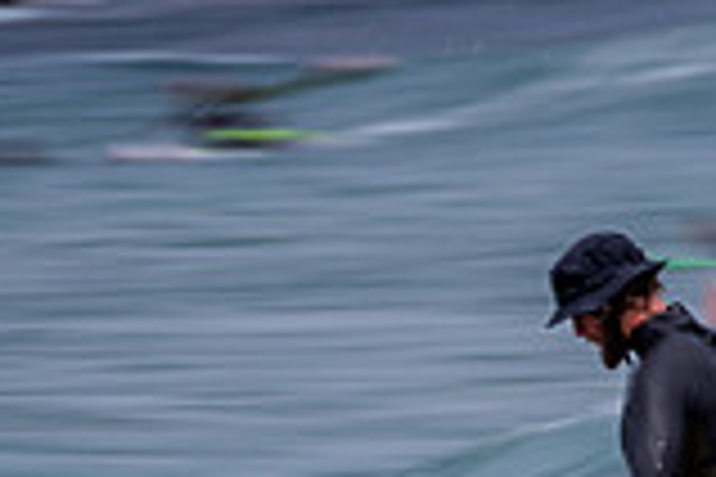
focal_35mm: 1829
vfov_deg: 0.8
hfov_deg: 1.1
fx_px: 36374
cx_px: 666
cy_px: 790
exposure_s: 1/20
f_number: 14
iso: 64
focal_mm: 500
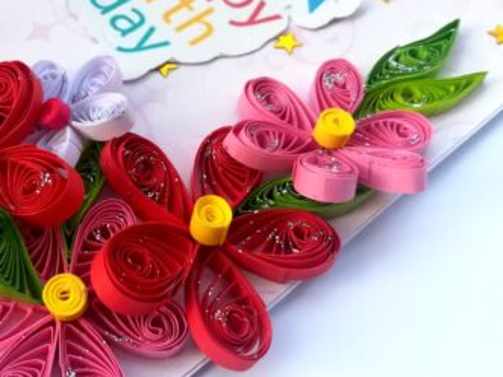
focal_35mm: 47
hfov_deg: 38.8
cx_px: 97
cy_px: 121
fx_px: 683
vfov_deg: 30.6
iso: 50
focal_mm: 3.83
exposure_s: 1/102
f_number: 2.2
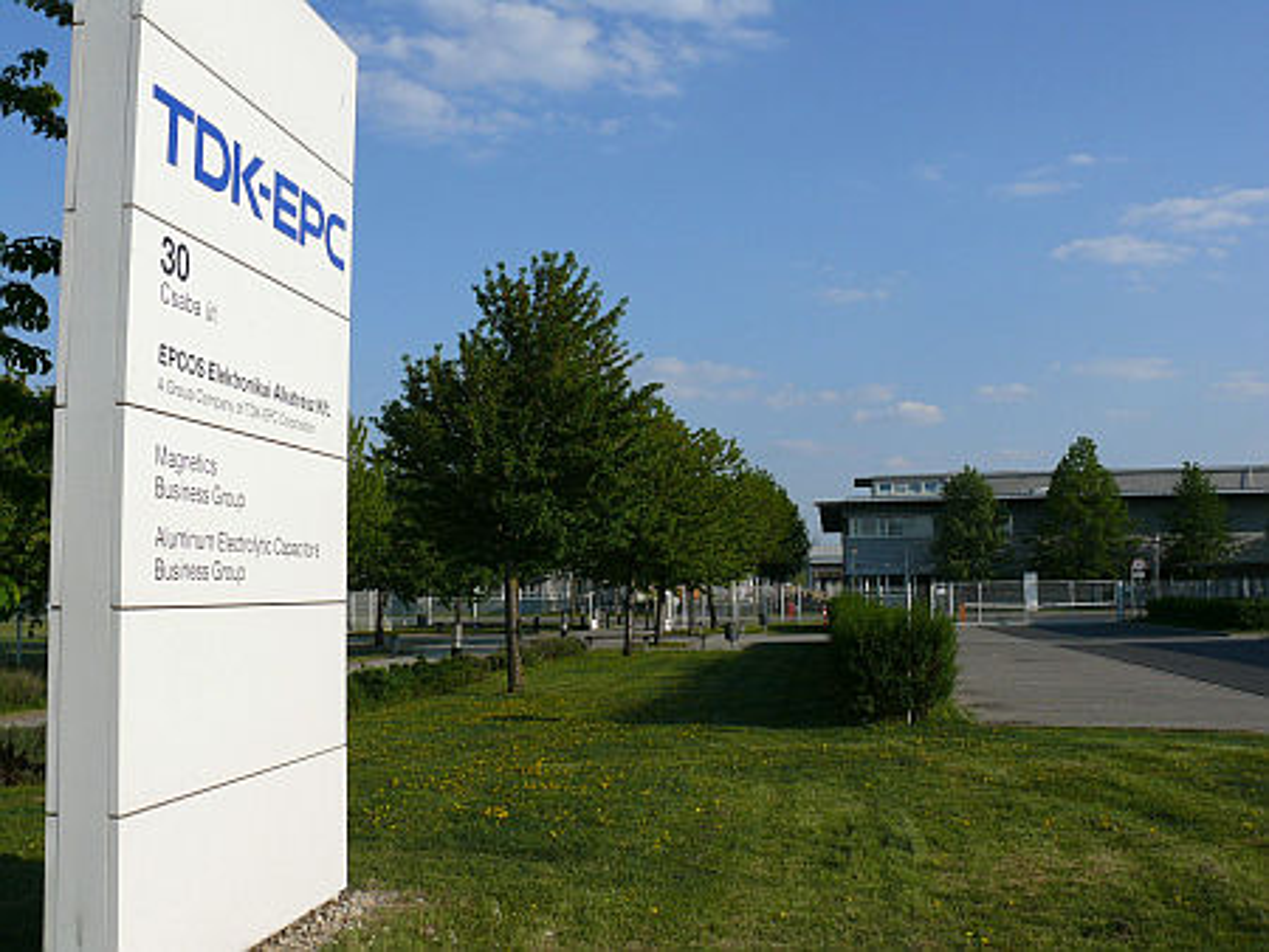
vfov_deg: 40.7
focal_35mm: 35
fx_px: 1284
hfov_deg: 52.6
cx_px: 634
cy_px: 476
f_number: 7.1
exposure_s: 1/400
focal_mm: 7.4
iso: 100
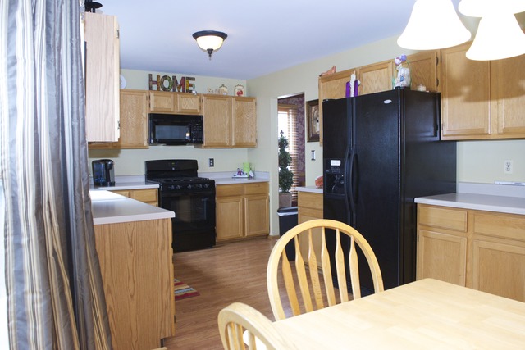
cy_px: 175
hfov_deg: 67.4
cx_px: 262
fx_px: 394
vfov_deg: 48.0
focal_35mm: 27
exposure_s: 1/125
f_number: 5.6
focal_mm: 18
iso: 800
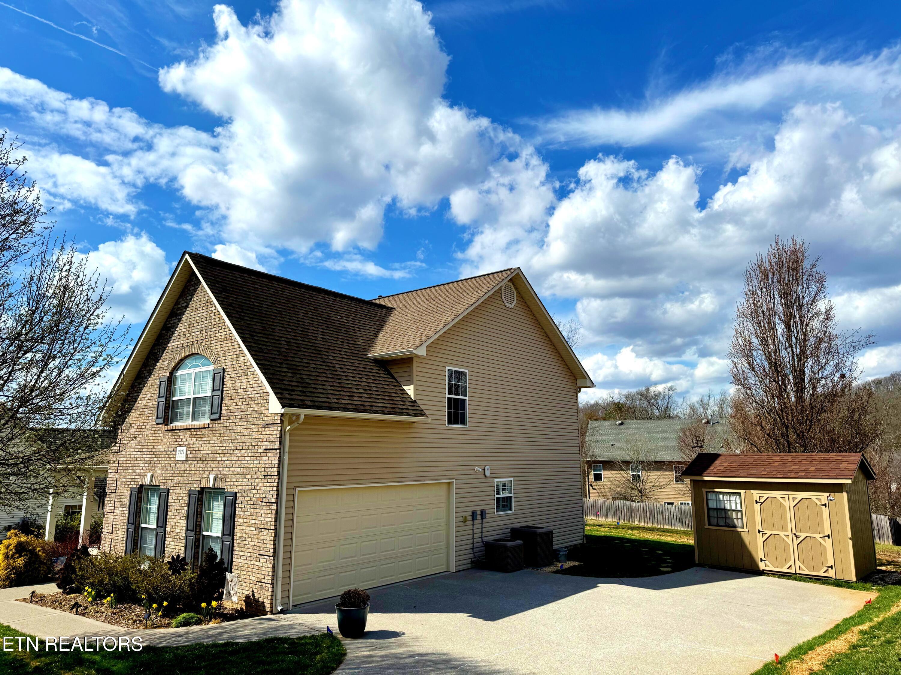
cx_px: 450
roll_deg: -0.1
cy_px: 338
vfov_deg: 56.8
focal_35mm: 24
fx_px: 625
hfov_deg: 71.6
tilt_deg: +10.6
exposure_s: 1/10417
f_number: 1.78
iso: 80
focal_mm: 6.76
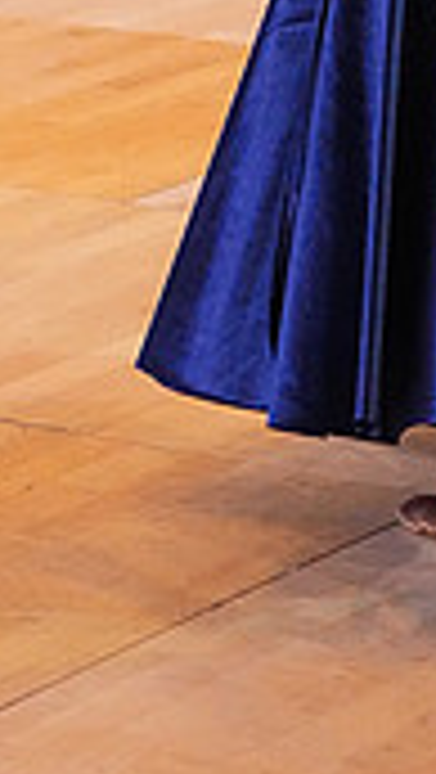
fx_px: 5292
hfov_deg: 4.7
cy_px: -428
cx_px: -34
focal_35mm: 258
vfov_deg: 8.2
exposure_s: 1/400
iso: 12800
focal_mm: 73
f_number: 5.6
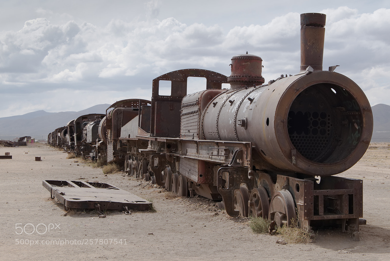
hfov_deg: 27.7
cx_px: 195
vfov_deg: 18.7
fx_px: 791
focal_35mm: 73
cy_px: 130
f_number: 8
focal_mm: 48.4
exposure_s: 1/420
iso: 200
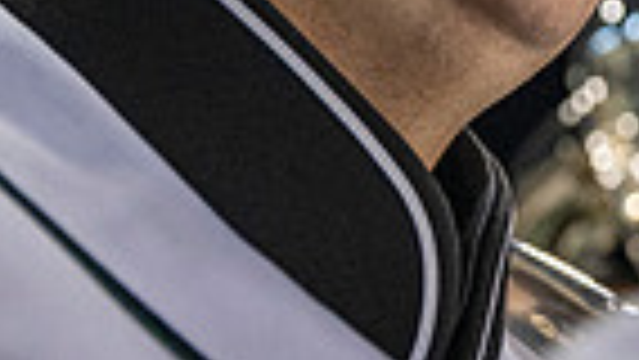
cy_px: -506
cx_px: 796
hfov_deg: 19.4
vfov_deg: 10.2
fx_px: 1746
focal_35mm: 103
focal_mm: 24
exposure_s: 1/500
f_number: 3.2
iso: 2000
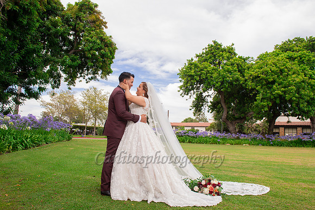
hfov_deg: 73.8
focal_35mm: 24
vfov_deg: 53.1
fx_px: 210
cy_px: 105
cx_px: 158
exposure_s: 1/250
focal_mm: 24
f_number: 8
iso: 400
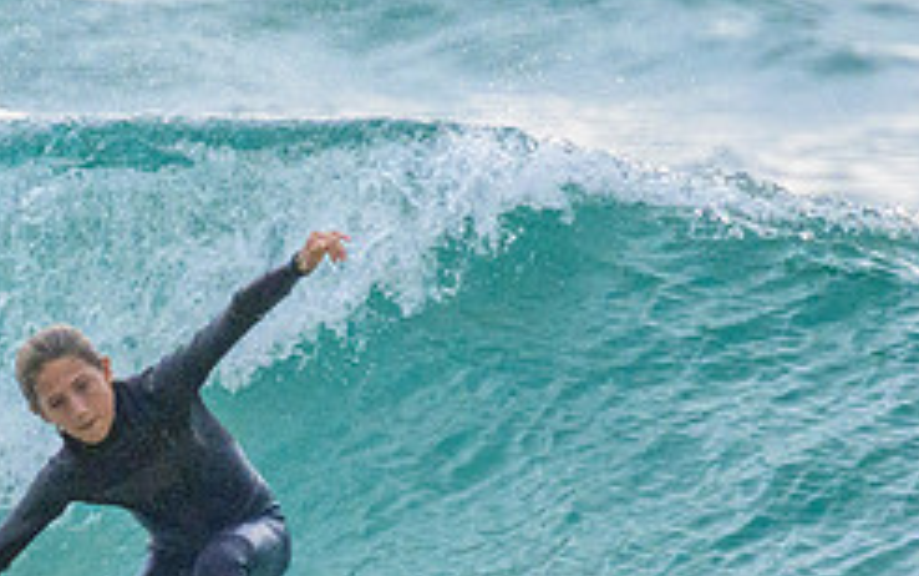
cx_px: 209
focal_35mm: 2647
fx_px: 66326
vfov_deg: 0.5
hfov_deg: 0.8
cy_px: 598
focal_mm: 800
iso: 2200
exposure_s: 1/2000
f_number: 11
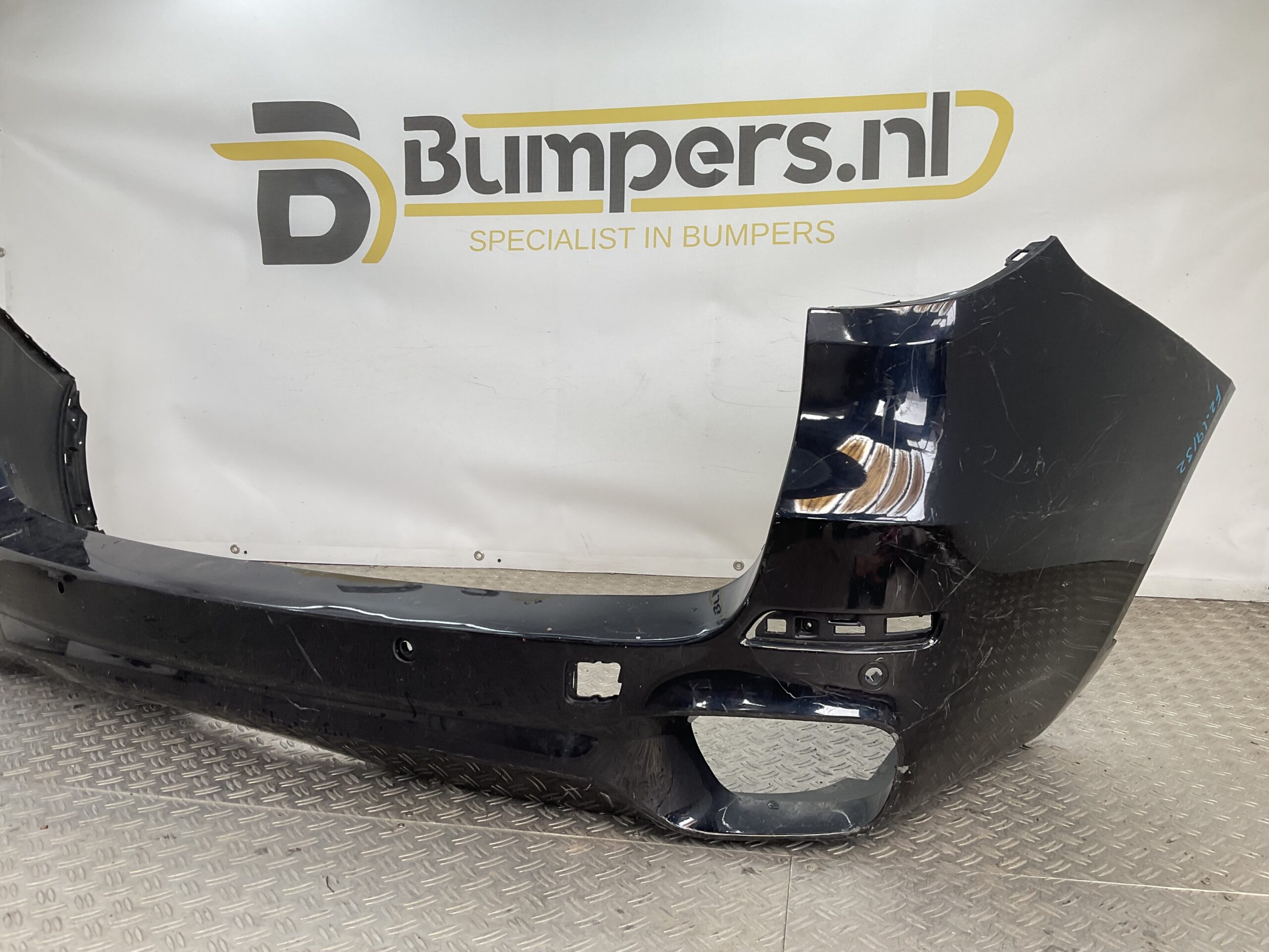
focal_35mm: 29
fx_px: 1063
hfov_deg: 61.7
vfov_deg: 48.2
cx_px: 634
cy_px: 476
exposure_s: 1/167
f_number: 1.8
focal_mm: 3
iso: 16
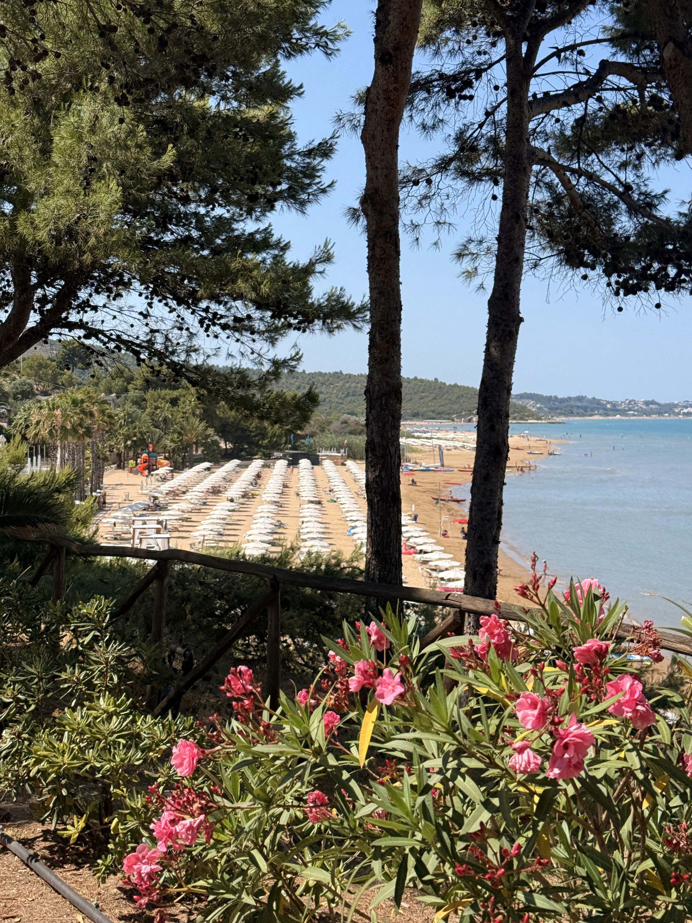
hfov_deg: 30.3
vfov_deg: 39.7
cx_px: 346
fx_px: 1279
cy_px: 462
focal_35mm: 48
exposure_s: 1/4329
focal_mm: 6.76
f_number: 1.78
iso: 64
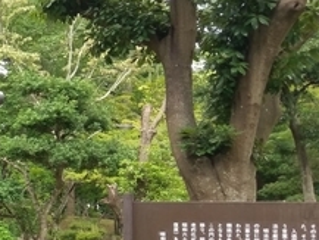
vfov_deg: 15.3
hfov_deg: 17.6
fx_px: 885
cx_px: -206
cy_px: 188
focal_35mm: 96
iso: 100
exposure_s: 1/311
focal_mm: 4.58
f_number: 1.8
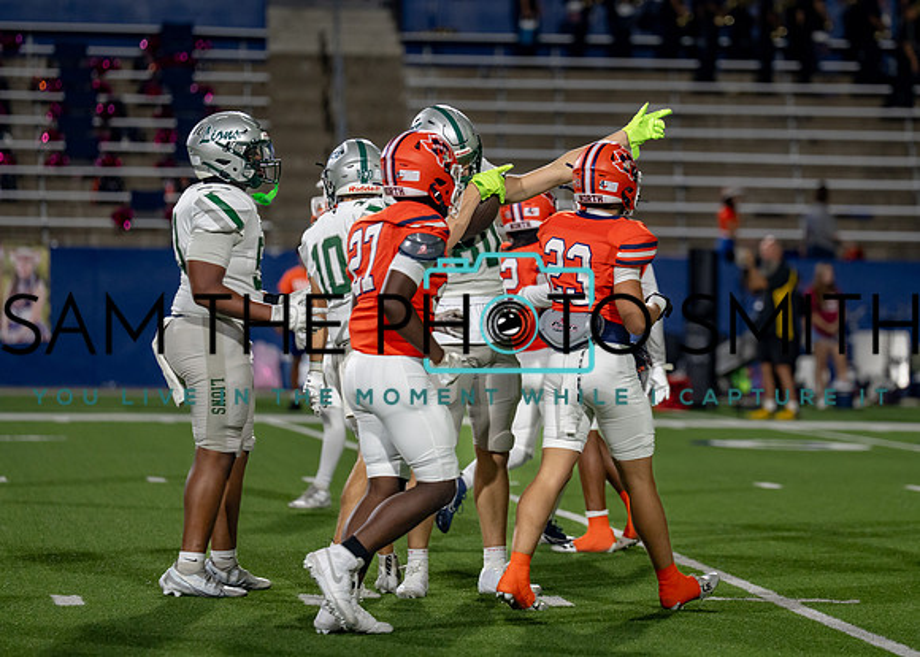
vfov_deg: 6.4
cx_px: 584
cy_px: 253
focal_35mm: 226
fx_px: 5912
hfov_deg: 8.9
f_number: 2.8
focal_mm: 168
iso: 1600
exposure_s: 1/1250
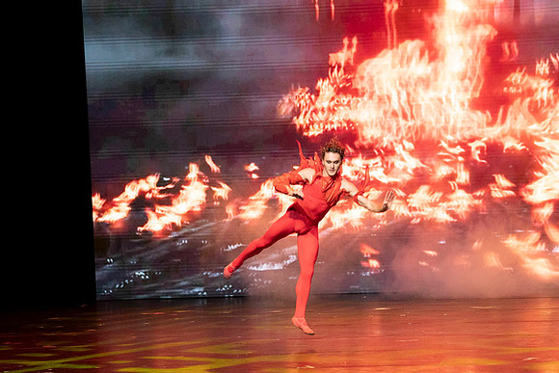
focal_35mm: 274
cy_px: 186
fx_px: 4255
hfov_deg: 7.5
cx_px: 280
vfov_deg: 5.0
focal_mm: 274
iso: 6400
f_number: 6.3
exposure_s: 1/400
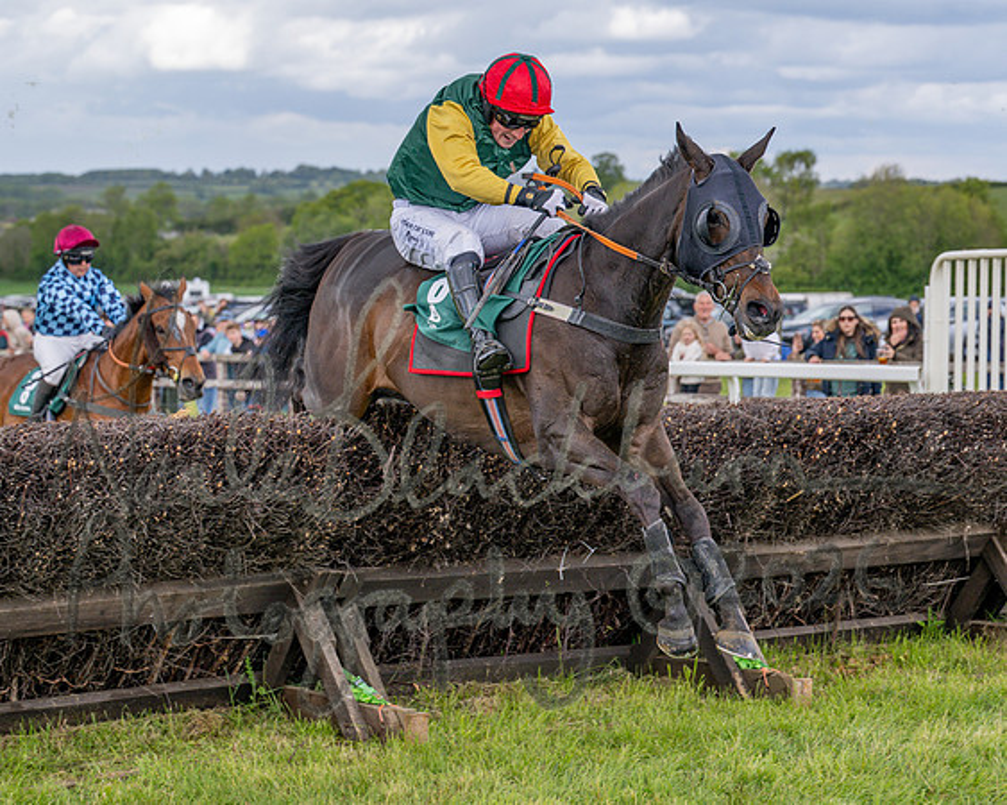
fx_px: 2710
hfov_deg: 21.0
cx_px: 433
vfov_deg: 16.9
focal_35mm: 91
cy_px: 445
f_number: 4
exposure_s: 1/1600
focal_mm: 70
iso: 400
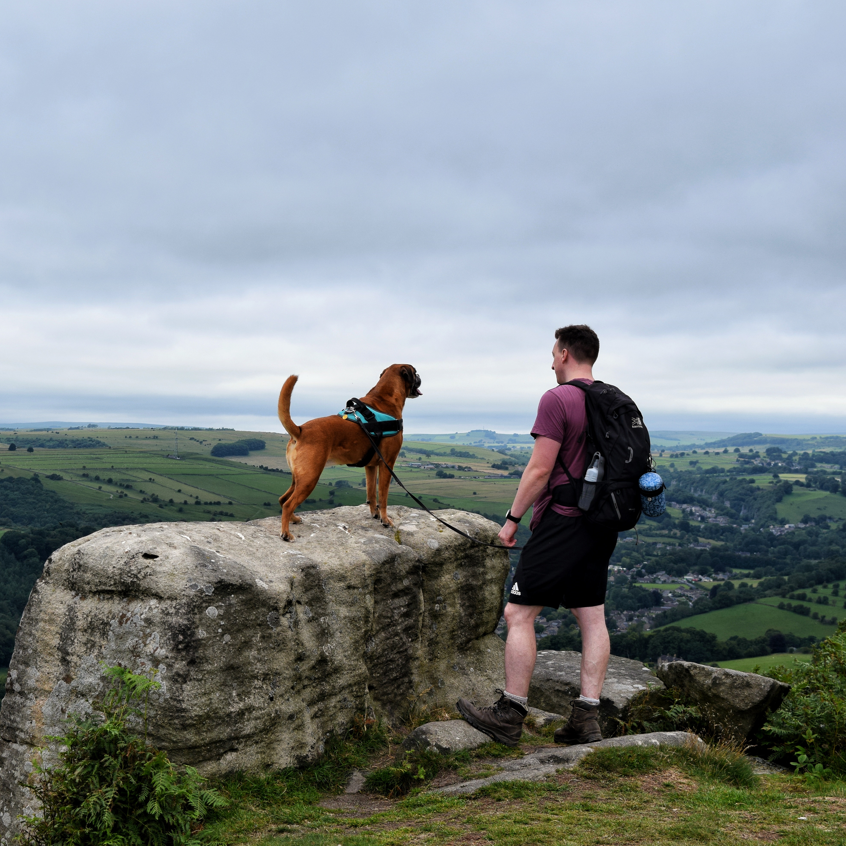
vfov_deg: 26.1
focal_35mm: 66
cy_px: 423
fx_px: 1825
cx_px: 220
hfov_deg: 25.8
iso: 220
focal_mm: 34
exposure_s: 1/250
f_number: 8
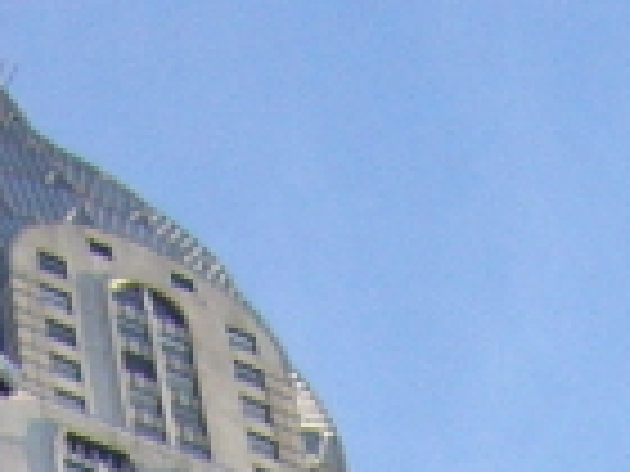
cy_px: 2324
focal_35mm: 299
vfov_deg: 4.3
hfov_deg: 6.6
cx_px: 166
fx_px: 5442
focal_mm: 5.8
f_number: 2.8
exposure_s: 1/320
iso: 80
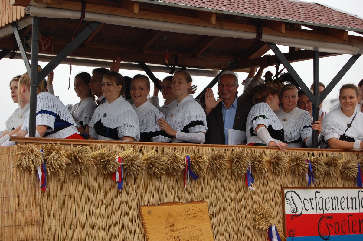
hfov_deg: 24.6
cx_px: 182
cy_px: 120
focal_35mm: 82
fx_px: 831
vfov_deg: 16.5
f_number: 5.6
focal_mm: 55
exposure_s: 1/125
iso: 360
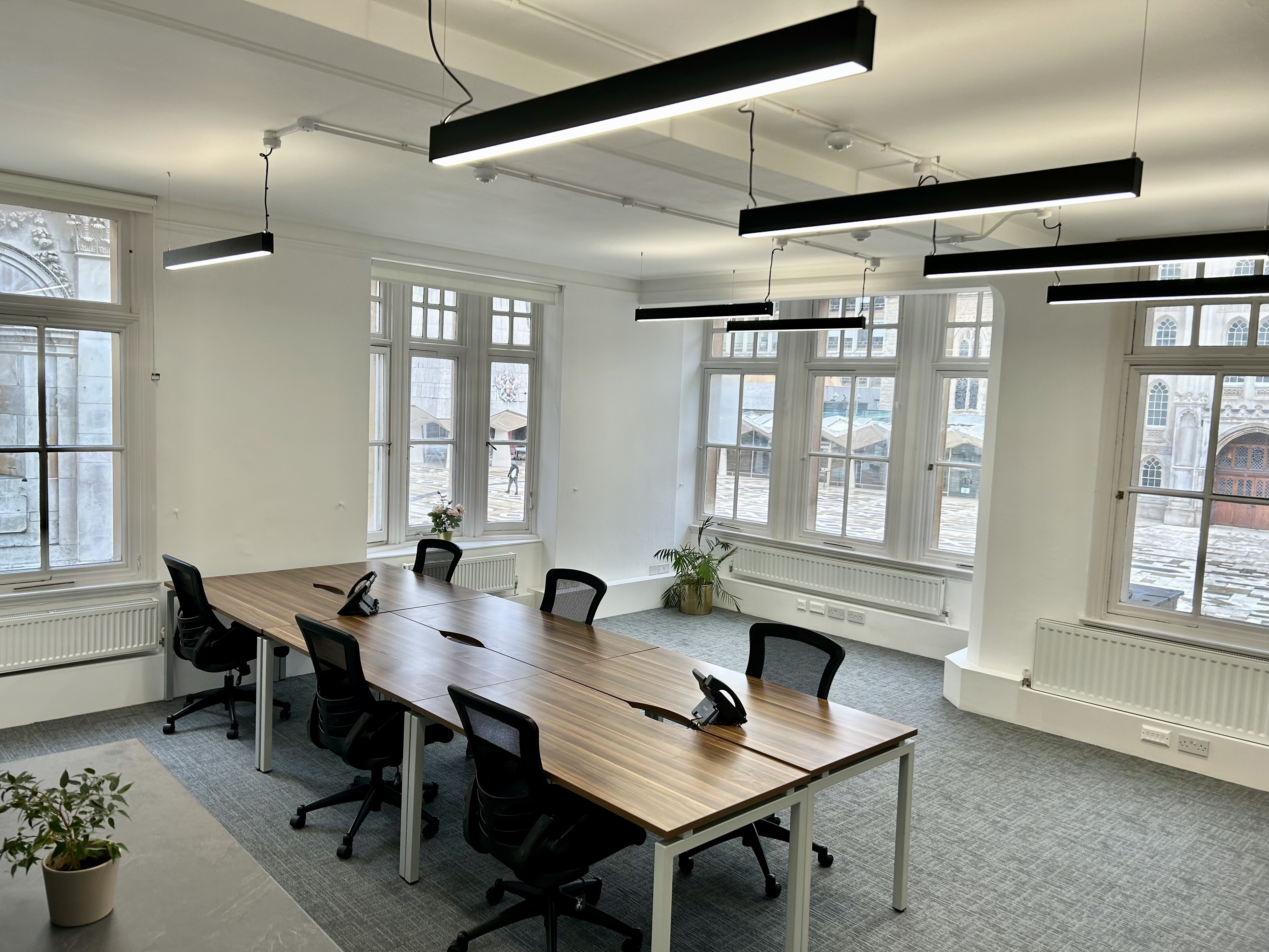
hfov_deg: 67.3
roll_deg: -2.0
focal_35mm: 26
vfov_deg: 53.1
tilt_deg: -5.5
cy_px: 476
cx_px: 634
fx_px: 953
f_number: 1.5
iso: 32
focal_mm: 5.7
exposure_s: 1/127
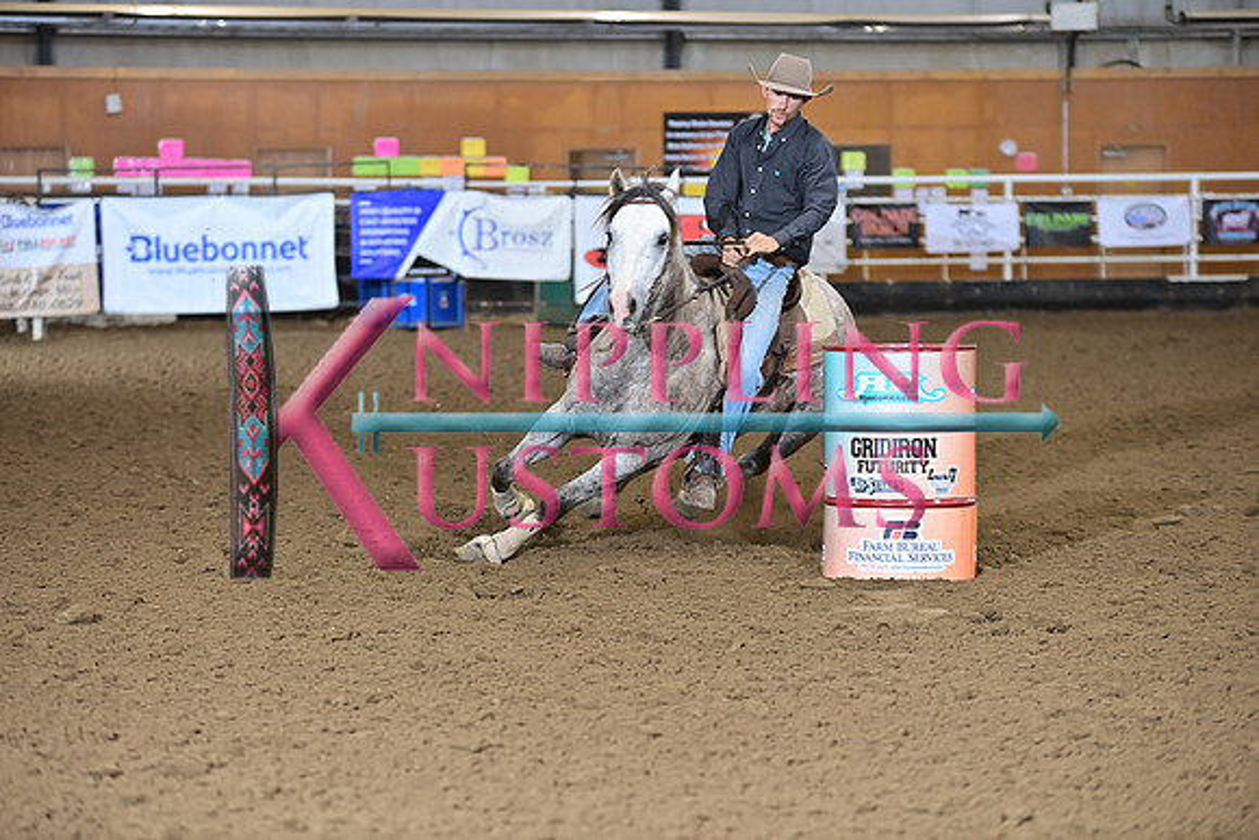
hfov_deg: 16.8
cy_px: 420
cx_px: 630
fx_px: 4267
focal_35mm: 122
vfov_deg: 11.2
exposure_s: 1/250
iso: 2000
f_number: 3.2
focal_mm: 122
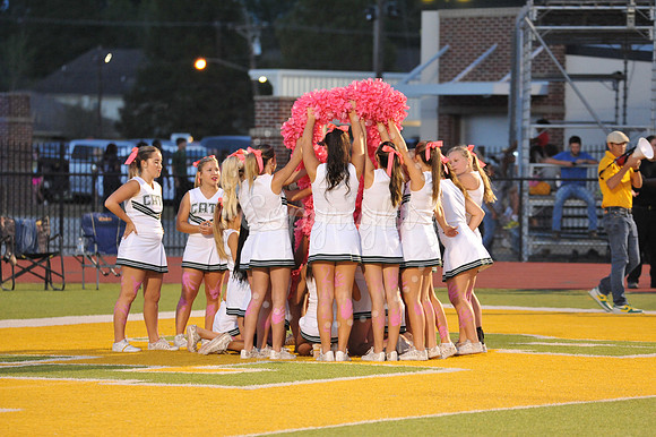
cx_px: 328
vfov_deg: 5.5
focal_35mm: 250
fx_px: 4553
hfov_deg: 8.2
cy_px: 218
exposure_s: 1/125
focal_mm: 250
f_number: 5.6
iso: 4000
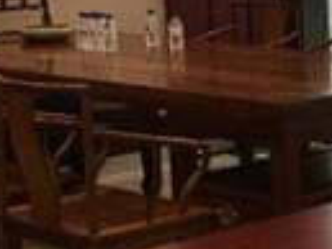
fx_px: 1296
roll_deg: +0.2
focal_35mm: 135
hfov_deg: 13.5
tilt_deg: -9.4
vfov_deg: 11.0
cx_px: 548
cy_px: 136
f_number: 2.2
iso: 40
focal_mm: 4.15
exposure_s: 1/33
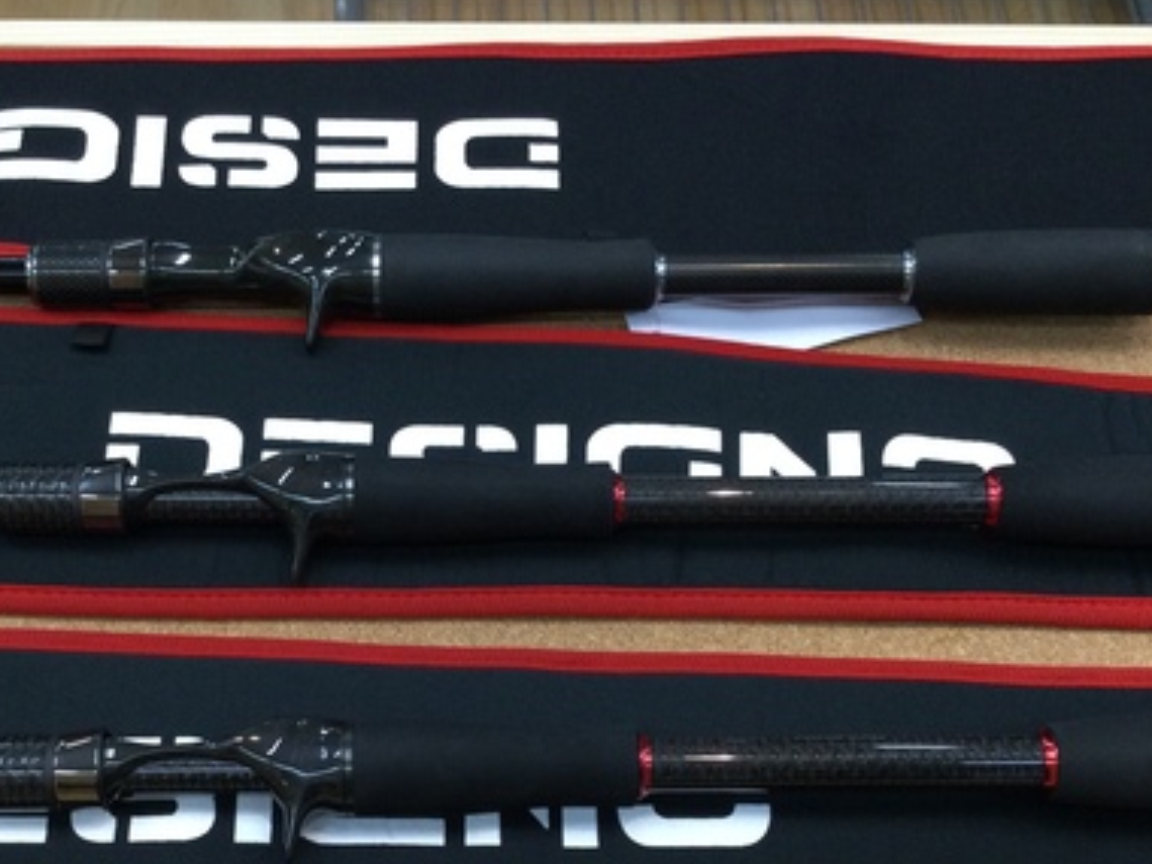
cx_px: 440
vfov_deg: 29.1
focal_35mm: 49
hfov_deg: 38.7
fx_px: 1631
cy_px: 673
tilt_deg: -62.7
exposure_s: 1/30
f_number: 2.4
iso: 40
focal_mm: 3.3
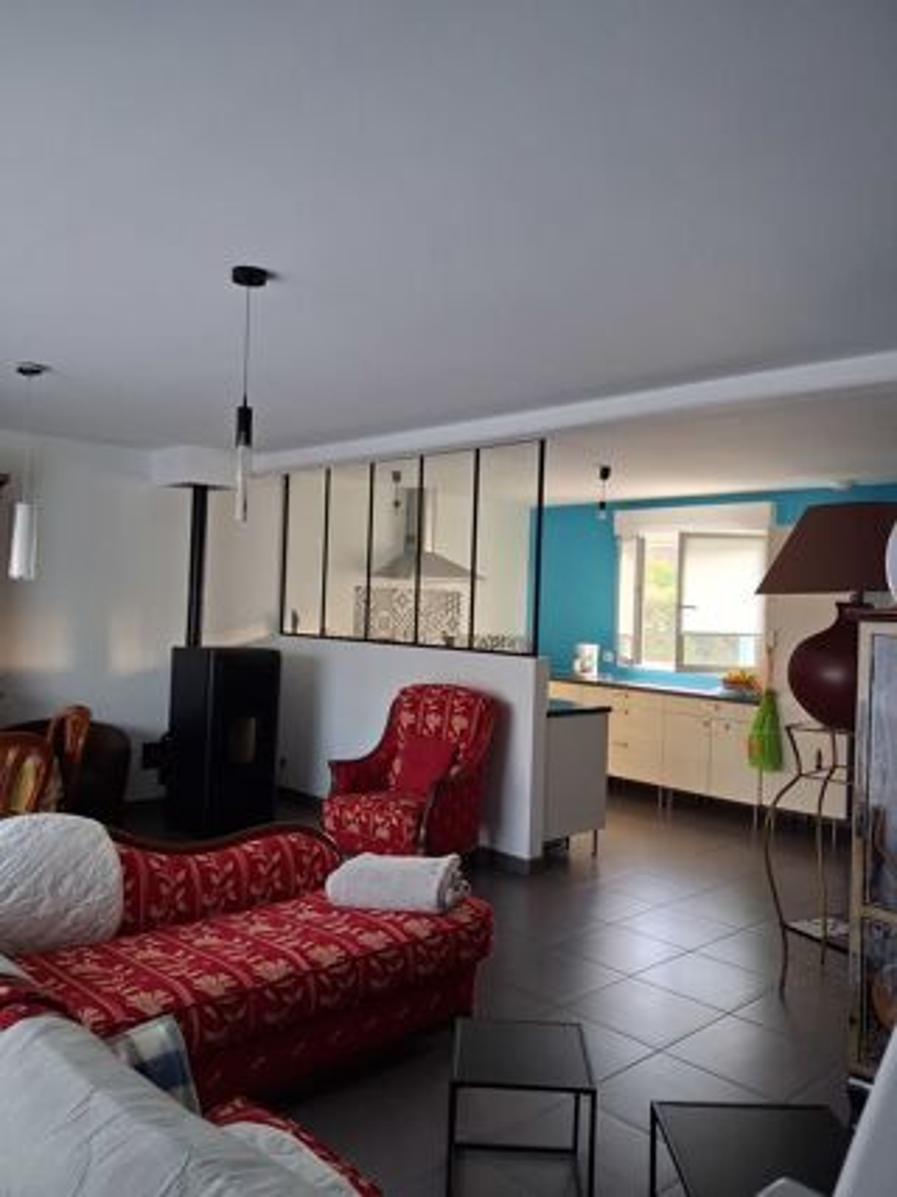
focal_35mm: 27
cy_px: 598
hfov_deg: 51.3
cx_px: 448
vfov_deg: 65.3
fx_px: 933
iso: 500
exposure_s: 1/50
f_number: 1.8
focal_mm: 4
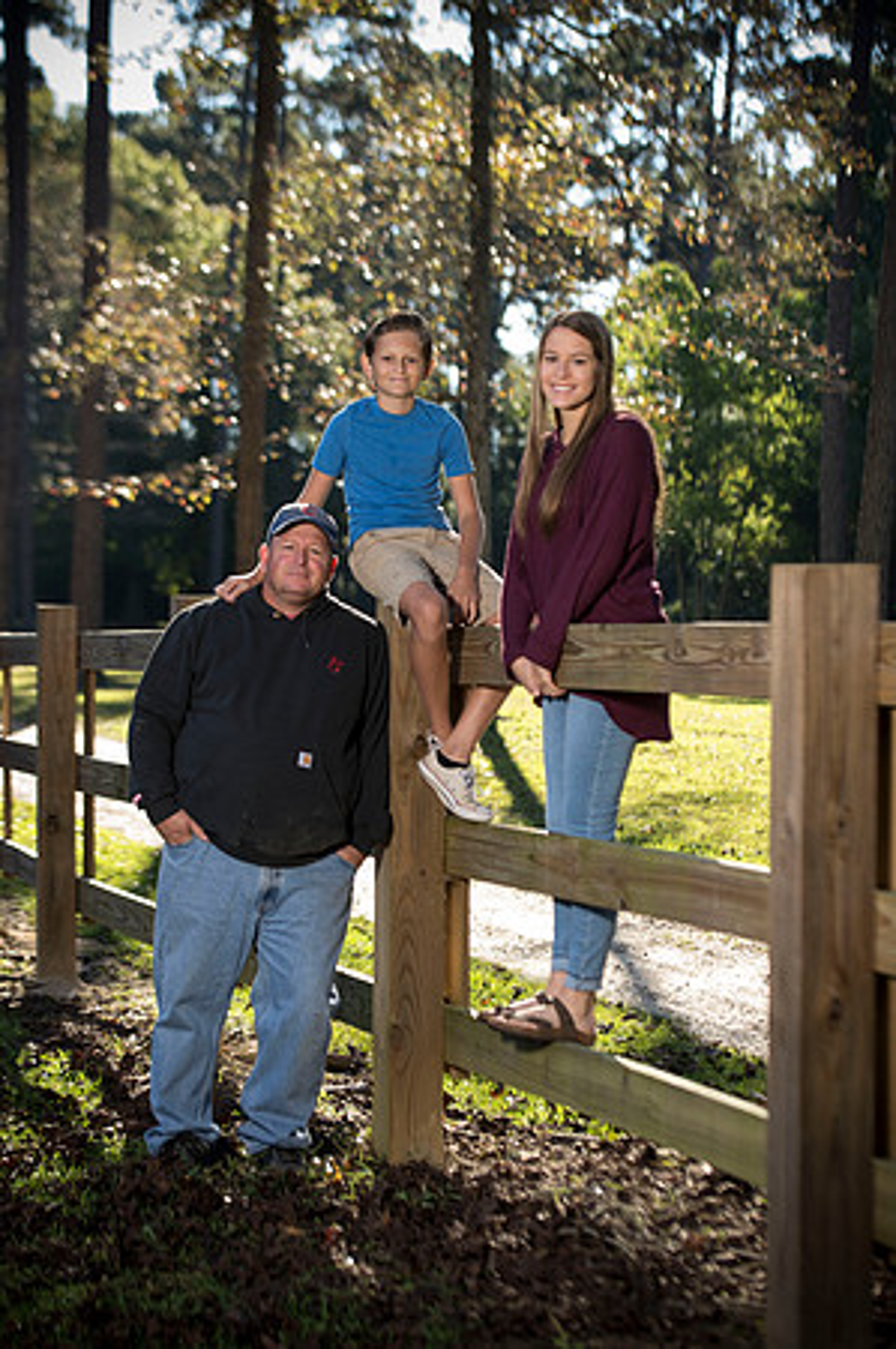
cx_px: 448
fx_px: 3180
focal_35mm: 85
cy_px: 674
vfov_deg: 23.9
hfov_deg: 16.0
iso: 50
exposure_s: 1/125
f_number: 4
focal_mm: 85
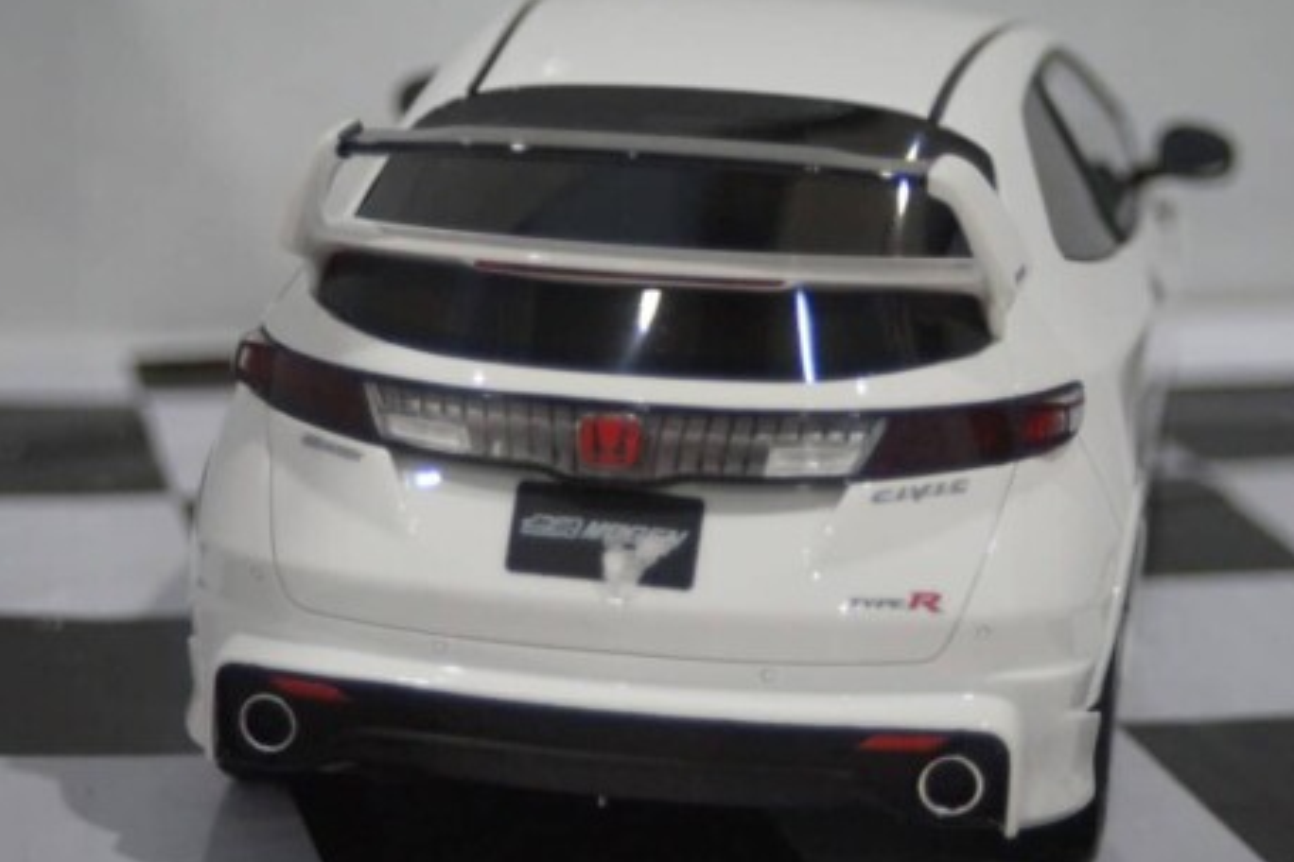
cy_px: 485
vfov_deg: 12.6
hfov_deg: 18.8
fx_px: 3905
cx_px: 576
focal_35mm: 109
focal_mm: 55
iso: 3200
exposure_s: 1/160
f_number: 5
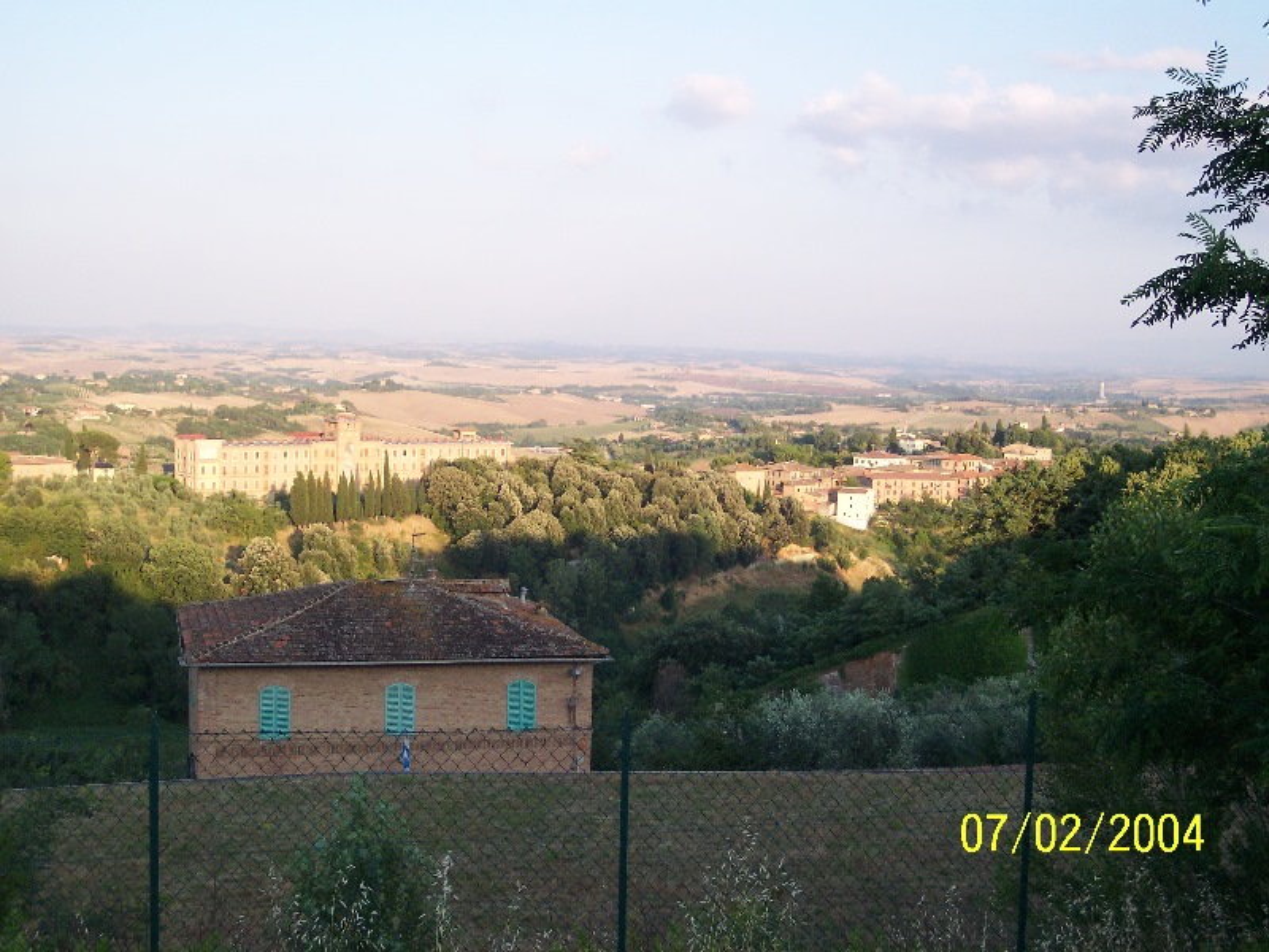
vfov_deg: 28.6
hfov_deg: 37.5
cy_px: 476
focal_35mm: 51
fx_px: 1870
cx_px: 634
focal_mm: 10.7
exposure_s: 1/500
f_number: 3.4
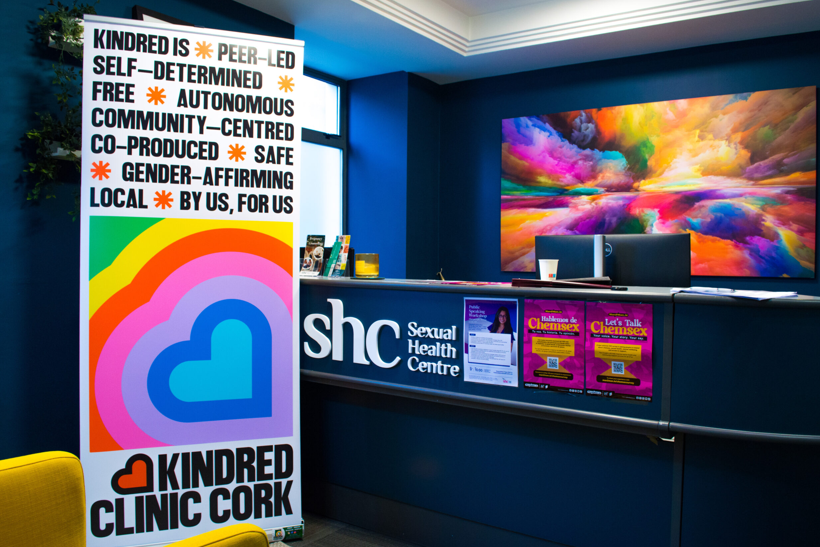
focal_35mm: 28
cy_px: 271
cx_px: 415
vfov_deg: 46.4
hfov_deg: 65.5
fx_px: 638
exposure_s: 1/30
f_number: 6.3
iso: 800
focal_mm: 18
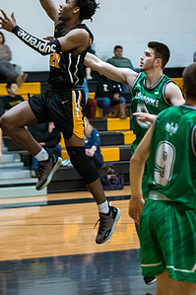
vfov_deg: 13.0
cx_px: 55
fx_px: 1292
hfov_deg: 8.7
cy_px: 128
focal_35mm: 158
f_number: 2.8
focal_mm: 70
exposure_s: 1/400
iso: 3200
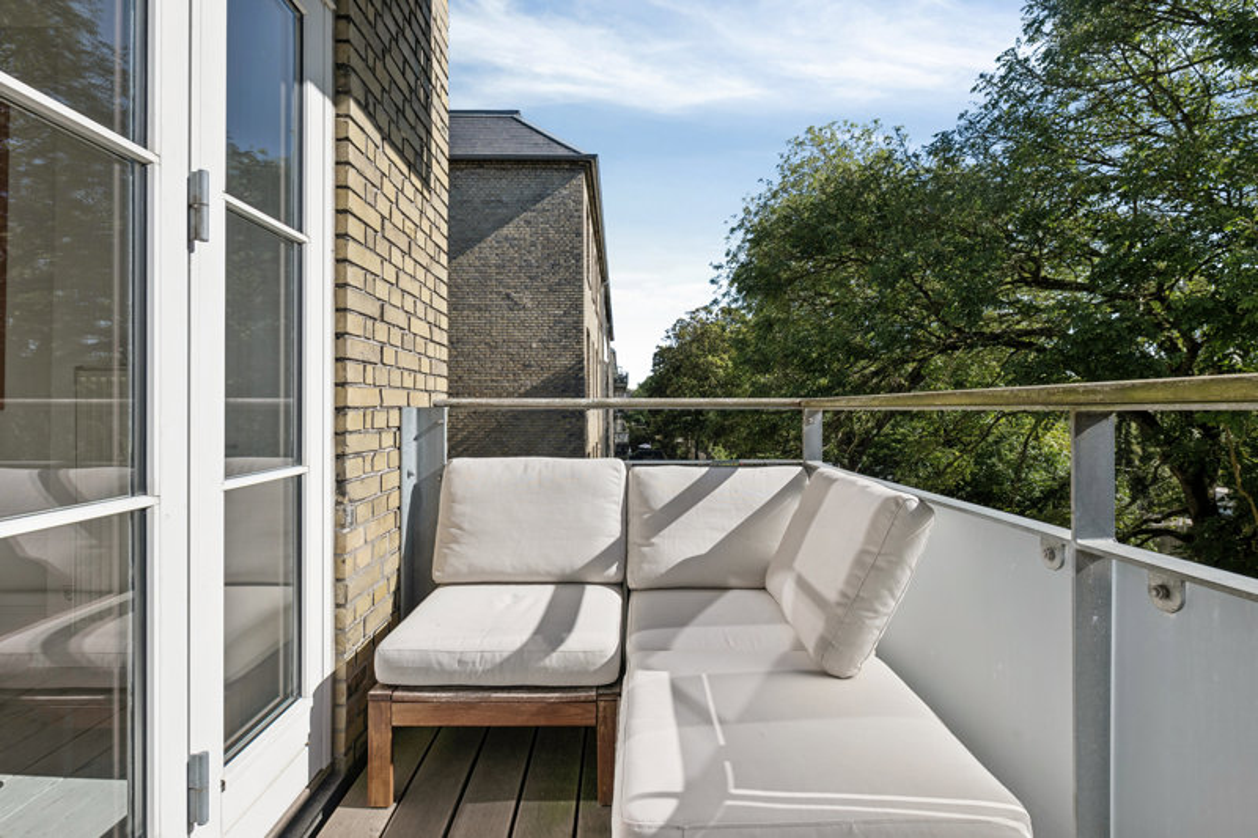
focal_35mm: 18
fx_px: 629
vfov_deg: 67.4
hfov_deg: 90.0
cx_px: 629
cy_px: 419
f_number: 9
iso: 160
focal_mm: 18
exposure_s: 1/500
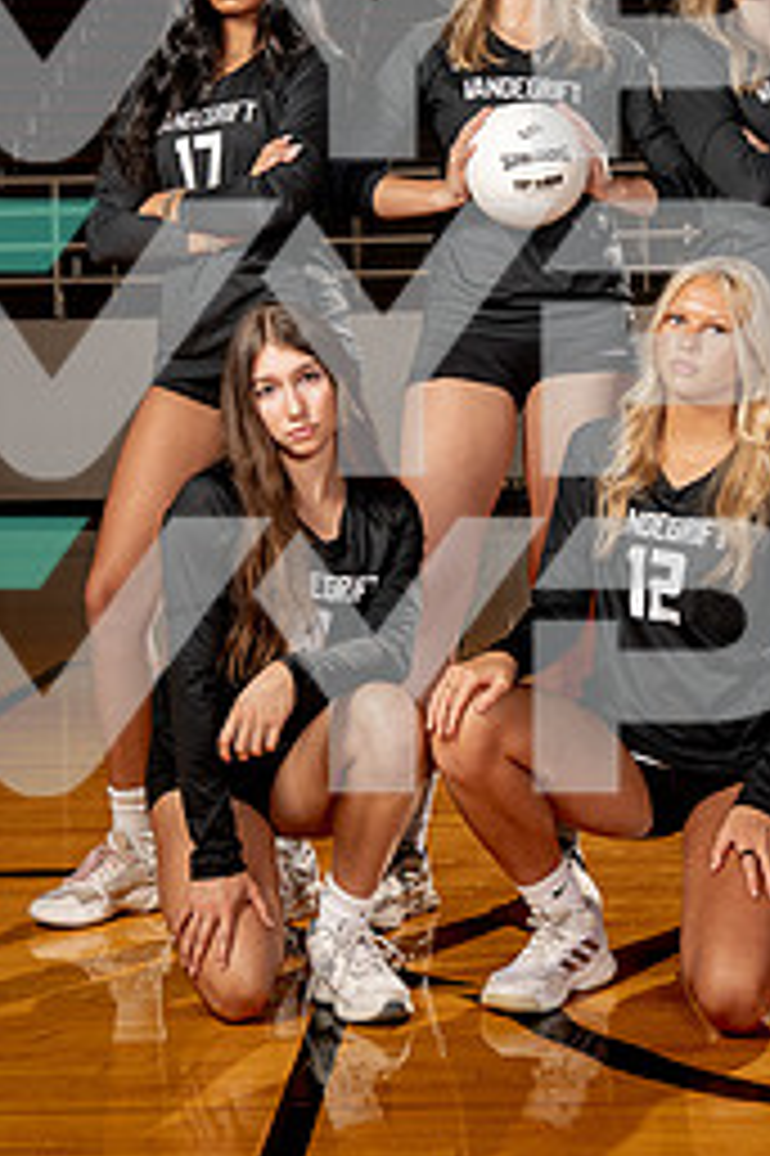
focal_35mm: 77
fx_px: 2474
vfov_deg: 26.1
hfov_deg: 17.7
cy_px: 342
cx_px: 491
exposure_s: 1/250
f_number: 8
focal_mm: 44
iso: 100
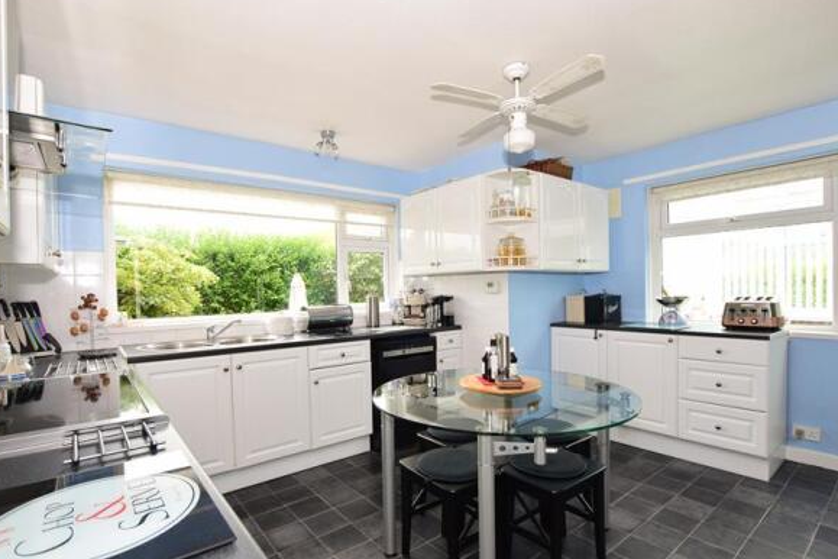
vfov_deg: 70.4
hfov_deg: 93.3
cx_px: 411
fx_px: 396
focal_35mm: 17
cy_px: 296
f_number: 5.6
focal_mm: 10
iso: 400
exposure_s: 1/100
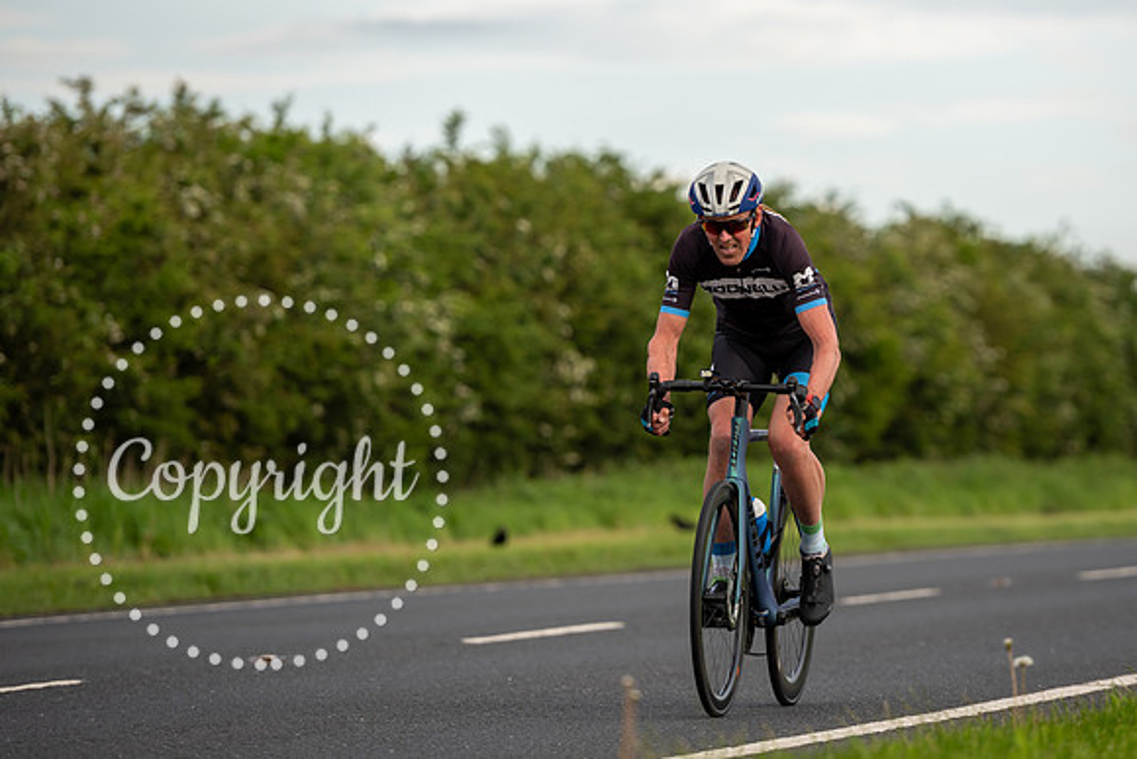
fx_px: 7218
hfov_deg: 9.0
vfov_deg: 6.0
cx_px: 722
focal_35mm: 229
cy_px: 277
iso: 100
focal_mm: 180
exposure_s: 1/500
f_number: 3.5
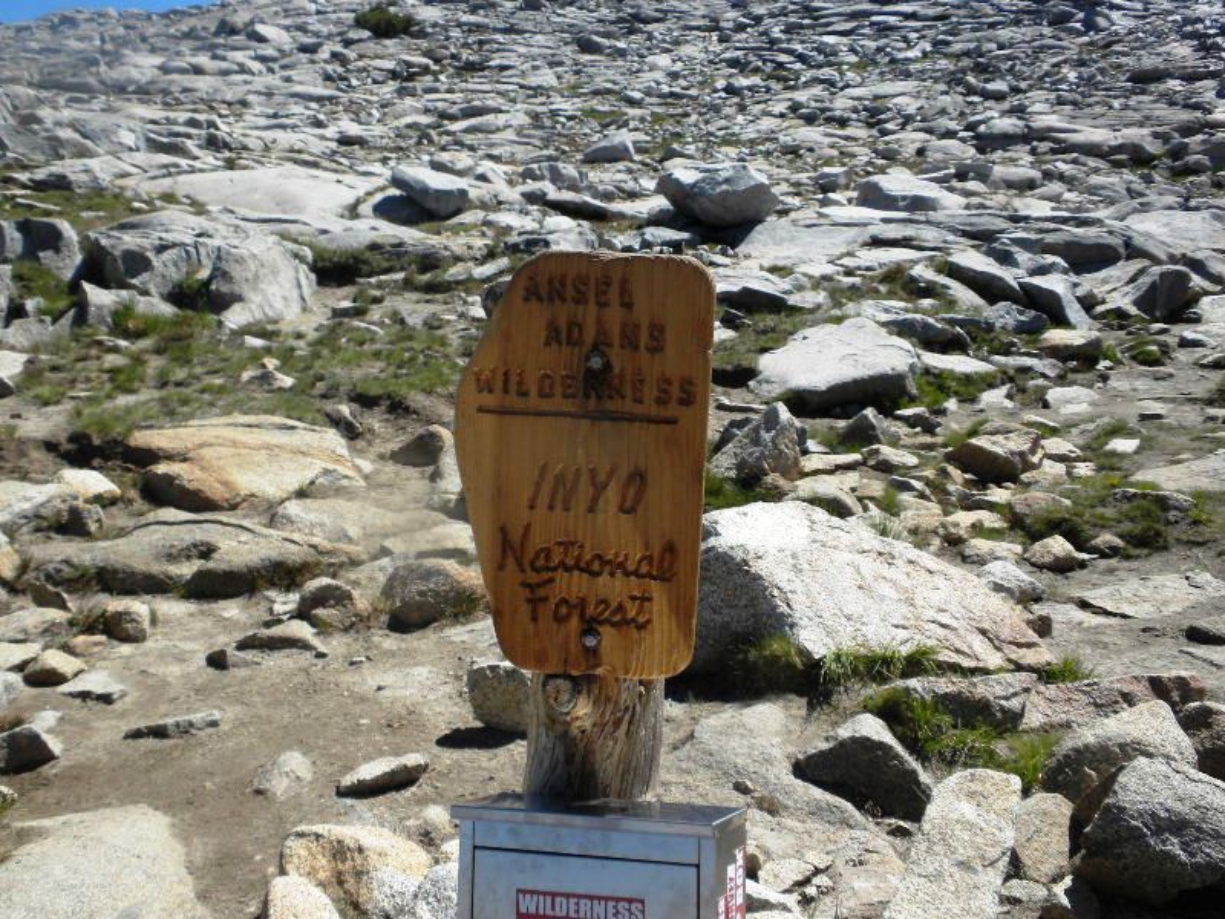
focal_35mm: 37
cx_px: 612
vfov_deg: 38.7
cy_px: 460
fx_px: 1309
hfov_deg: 50.1
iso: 64
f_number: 10
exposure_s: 1/103
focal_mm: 6.6
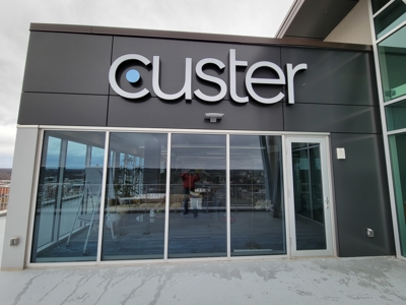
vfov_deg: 89.9
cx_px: 203
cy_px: 152
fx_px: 152
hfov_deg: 106.2
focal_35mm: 13
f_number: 2.2
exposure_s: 1/420
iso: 50
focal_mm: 2.2
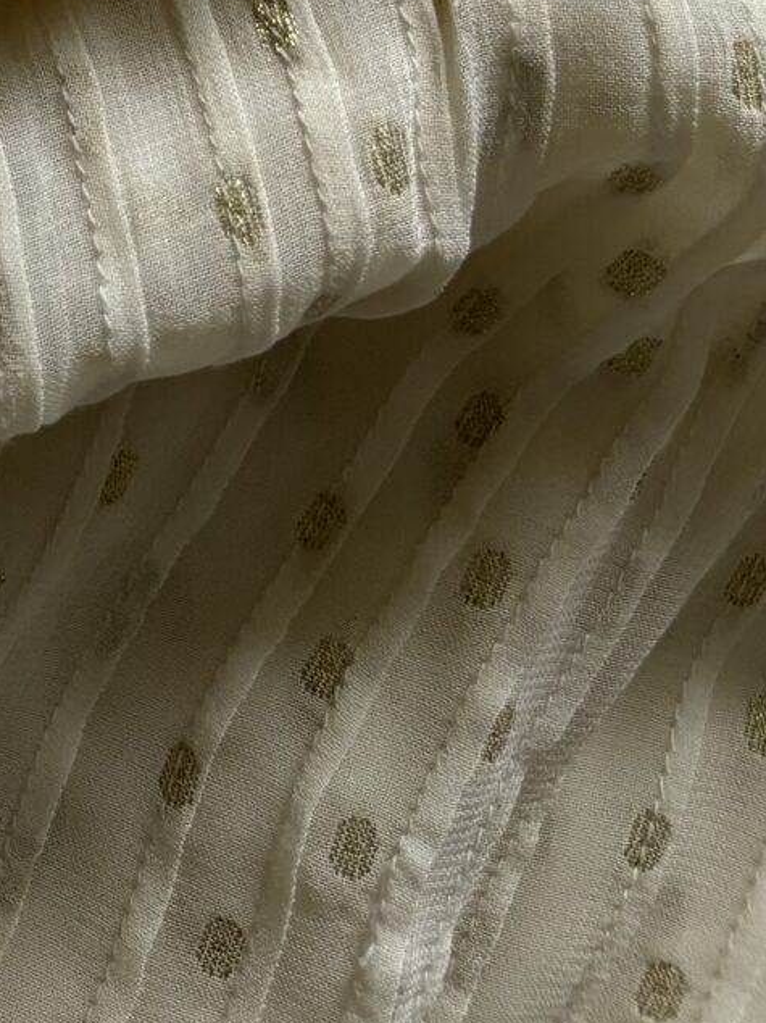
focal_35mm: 84
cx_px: -445
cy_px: -620
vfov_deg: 19.5
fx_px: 2480
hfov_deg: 15.9
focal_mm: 5.96
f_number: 1.6
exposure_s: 1/121
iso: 100
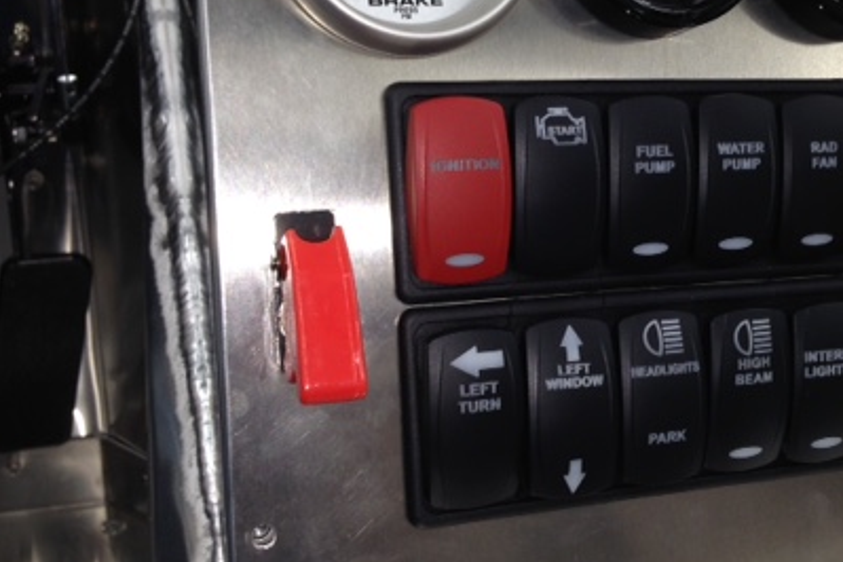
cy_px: 230
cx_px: 606
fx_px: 1288
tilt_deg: -23.2
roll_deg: -5.5
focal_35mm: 55
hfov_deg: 35.6
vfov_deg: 24.6
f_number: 2.4
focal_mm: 4.12
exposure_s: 1/51
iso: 50
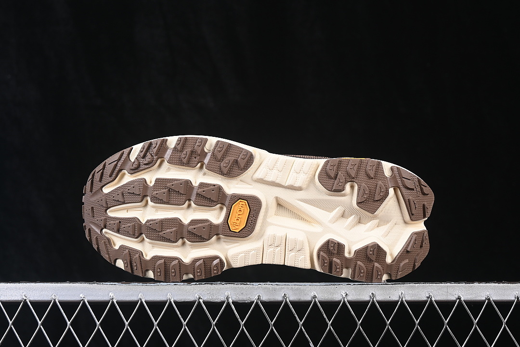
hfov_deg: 27.0
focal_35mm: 75
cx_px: 260
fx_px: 1083
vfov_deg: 18.2
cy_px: 174
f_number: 7.1
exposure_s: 1/60
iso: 160
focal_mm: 50
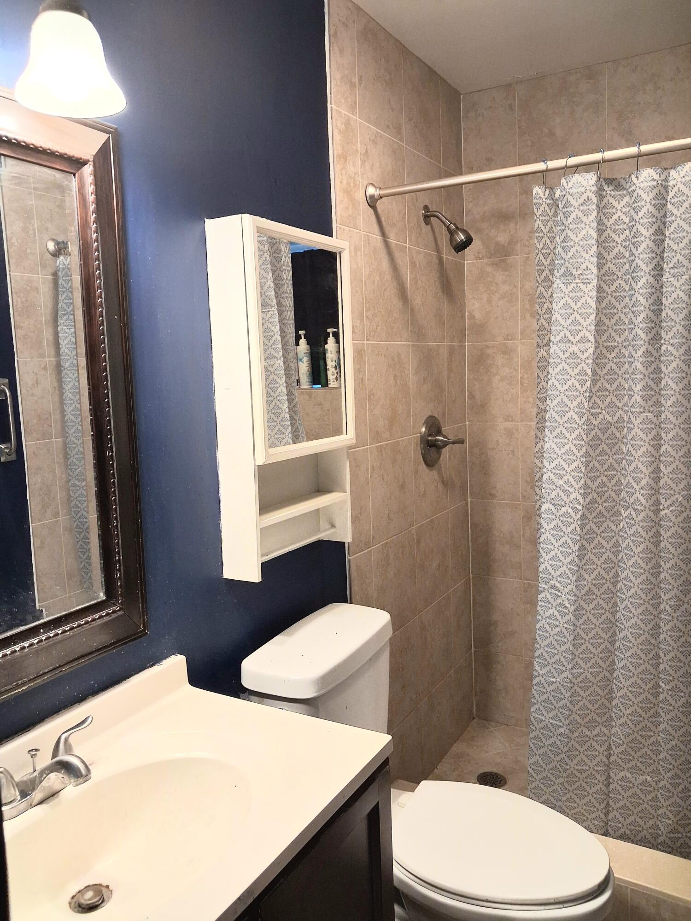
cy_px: 460
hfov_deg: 51.4
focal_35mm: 27
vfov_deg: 65.3
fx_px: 719
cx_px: 346
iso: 320
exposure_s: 1/50
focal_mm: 4
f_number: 1.8
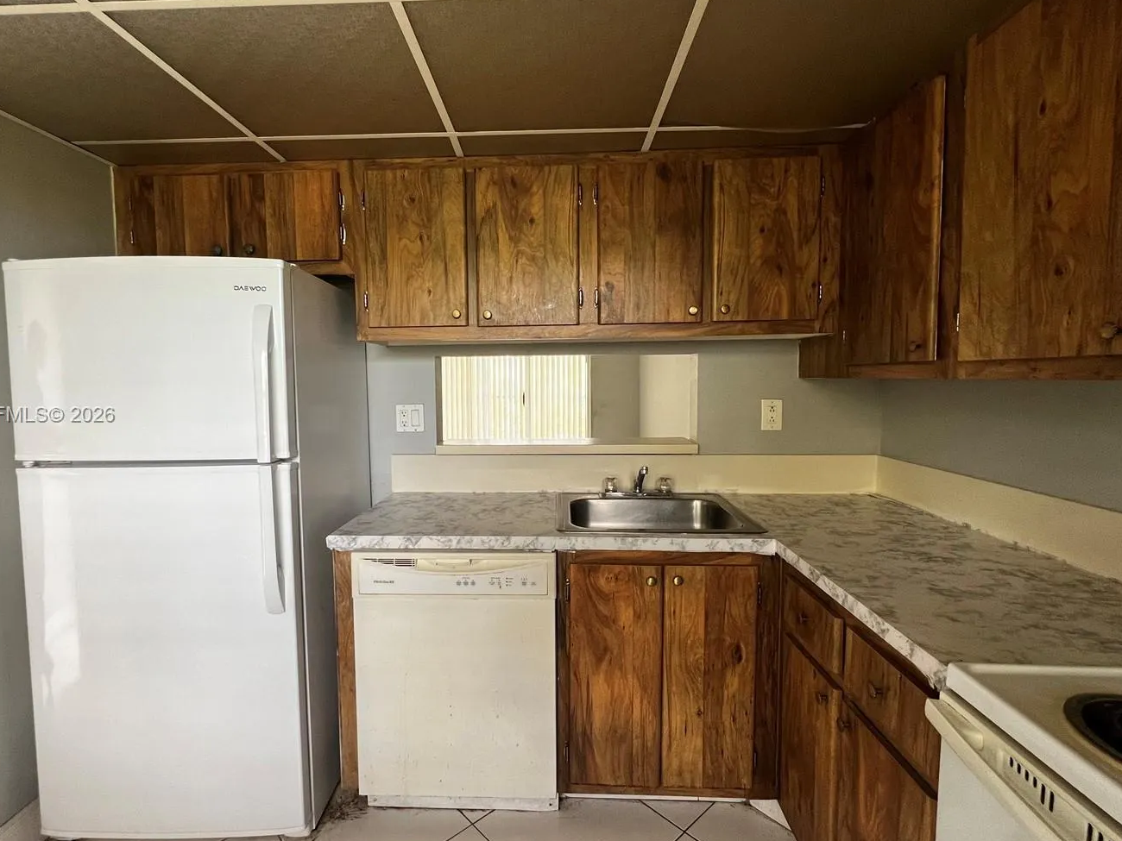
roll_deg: +0.6
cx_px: 536
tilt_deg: -4.6
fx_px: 519
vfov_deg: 78.1
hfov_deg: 94.4
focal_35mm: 16
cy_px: 416
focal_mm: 1.57
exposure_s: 1/99
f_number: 1.8
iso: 200
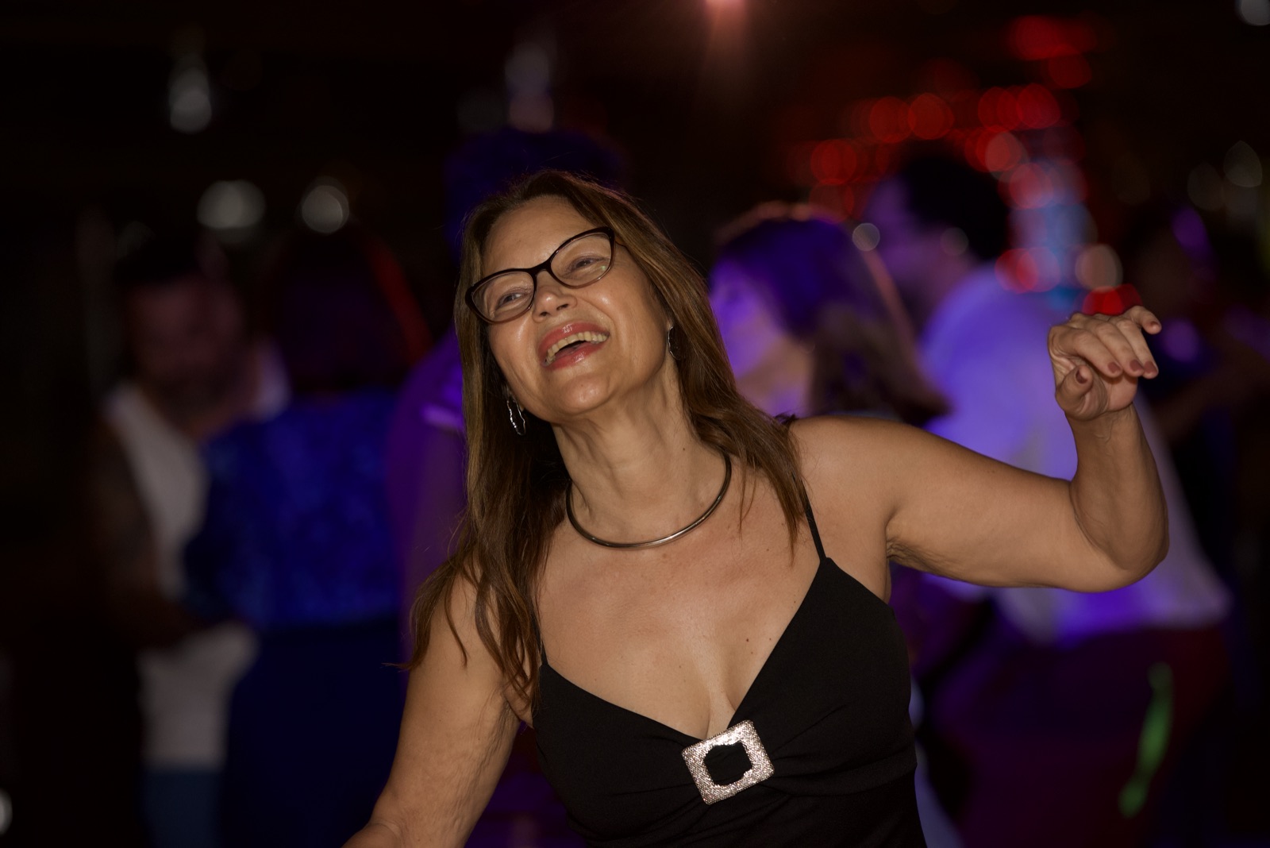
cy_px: 424
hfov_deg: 13.2
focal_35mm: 155
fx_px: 5470
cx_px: 635
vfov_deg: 8.9
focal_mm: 155
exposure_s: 1/200
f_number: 3.2
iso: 1250
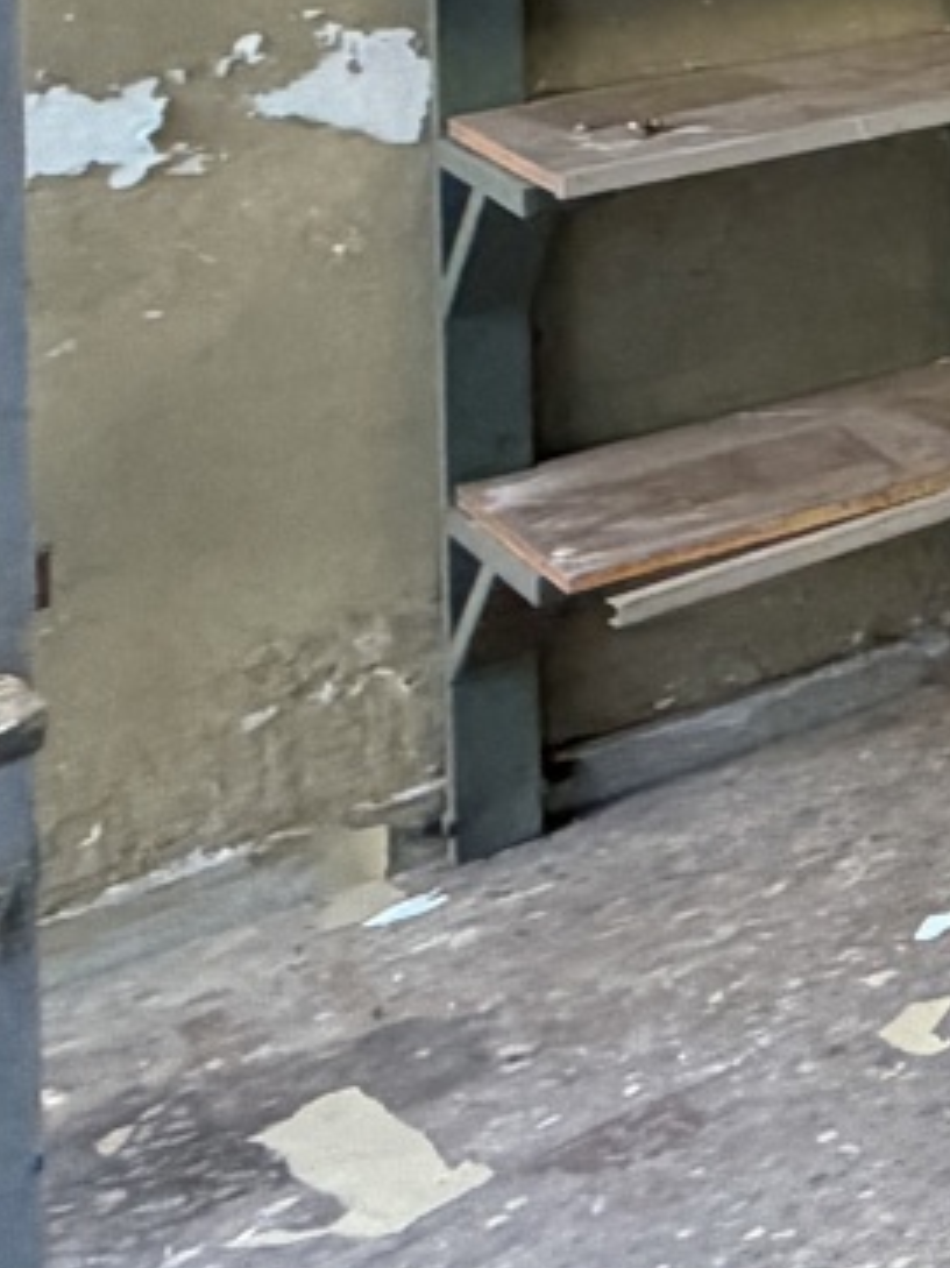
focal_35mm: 74
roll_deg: +0.2
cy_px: -580
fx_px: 2709
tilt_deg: -0.7
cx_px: 2550
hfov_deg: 12.7
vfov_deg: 22.2
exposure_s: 1/89
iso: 320
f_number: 2.2
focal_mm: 2.22
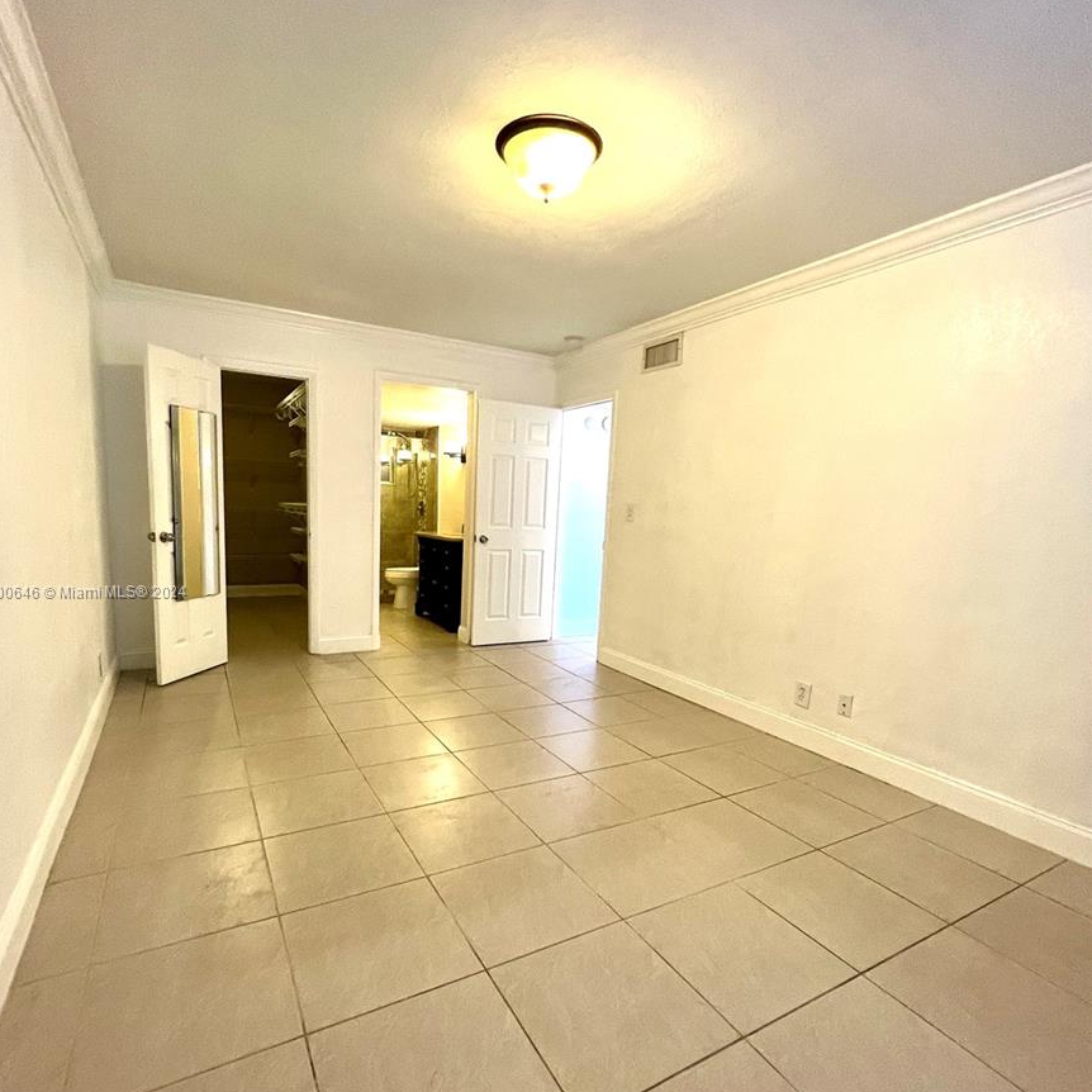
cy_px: 593
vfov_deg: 87.2
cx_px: 524
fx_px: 571
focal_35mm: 16
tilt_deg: -7.5
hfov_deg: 87.4
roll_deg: -2.0
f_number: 1.8
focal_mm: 1.57
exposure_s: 1/60
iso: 200
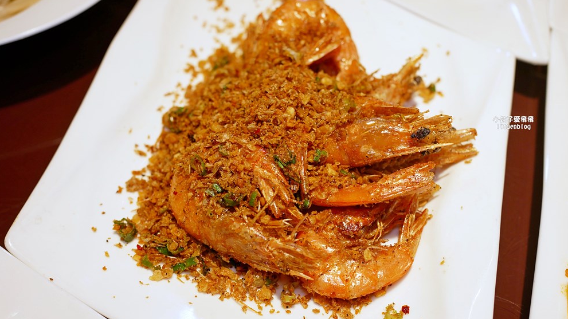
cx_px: 283
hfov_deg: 37.9
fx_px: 828
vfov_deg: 21.8
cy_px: 164
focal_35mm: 55
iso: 200
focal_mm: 25
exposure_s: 1/250
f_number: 2.8
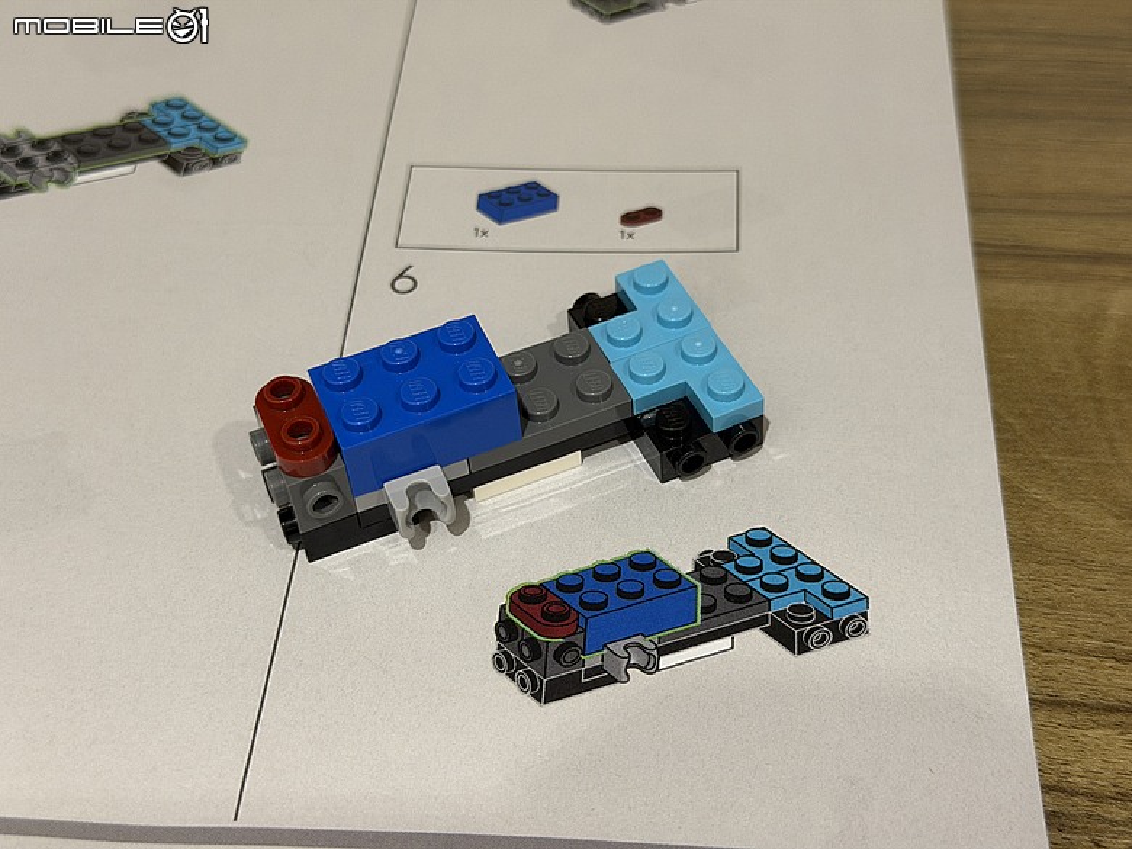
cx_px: 566
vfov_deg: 30.3
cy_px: 424
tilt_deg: -49.0
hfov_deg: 39.7
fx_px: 1570
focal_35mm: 48
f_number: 1.78
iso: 250
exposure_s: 1/60
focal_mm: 6.76
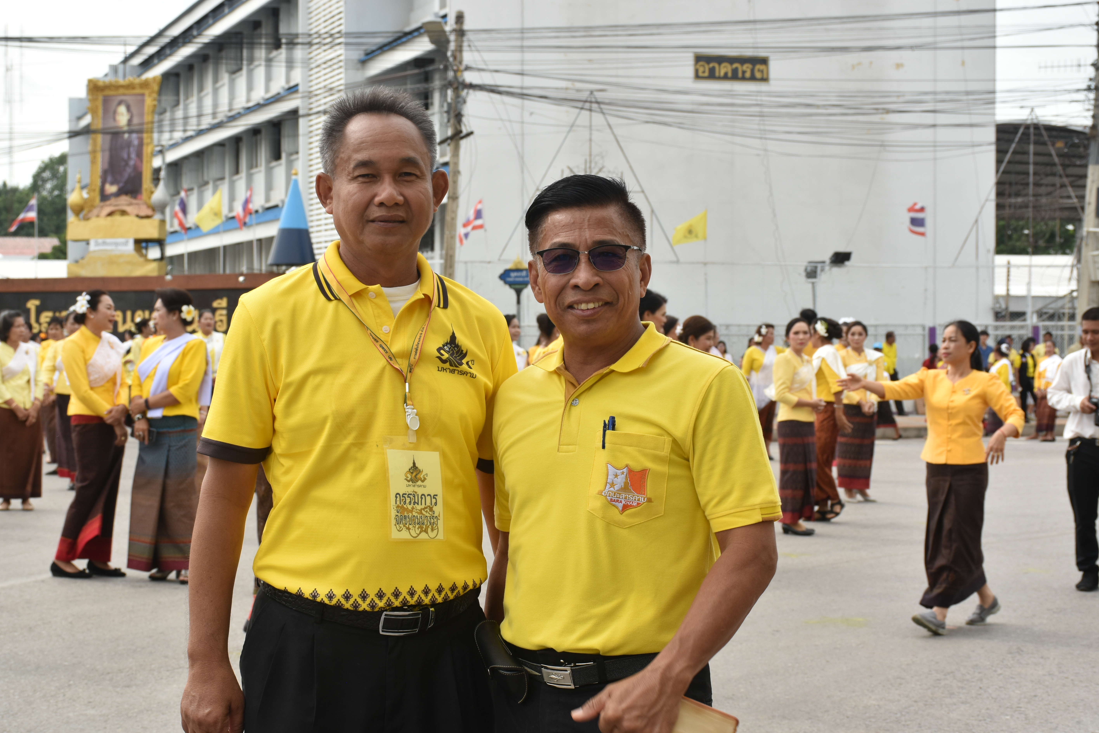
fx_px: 2184
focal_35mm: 72
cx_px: 520
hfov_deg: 28.2
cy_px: 368
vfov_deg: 19.0
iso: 200
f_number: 9
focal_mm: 45
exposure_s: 1/320
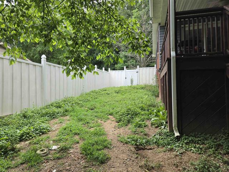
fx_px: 152
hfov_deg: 73.9
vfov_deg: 58.9
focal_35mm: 23
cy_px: 86
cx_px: 114
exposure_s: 1/1058
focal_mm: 5.4
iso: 80
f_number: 1.8
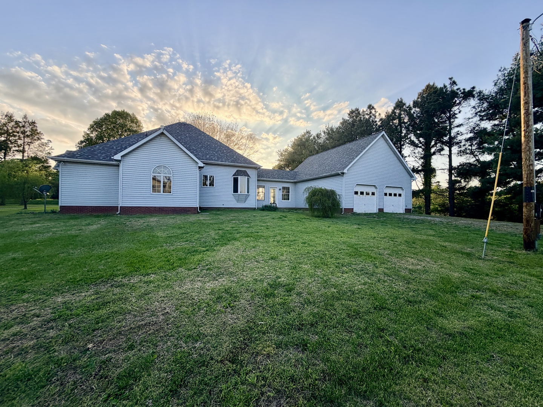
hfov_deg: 102.1
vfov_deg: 85.7
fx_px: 220
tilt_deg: -2.9
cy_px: 204
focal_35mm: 14
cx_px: 272
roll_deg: -0.9
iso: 40
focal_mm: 2.22
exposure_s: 1/527
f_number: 2.2
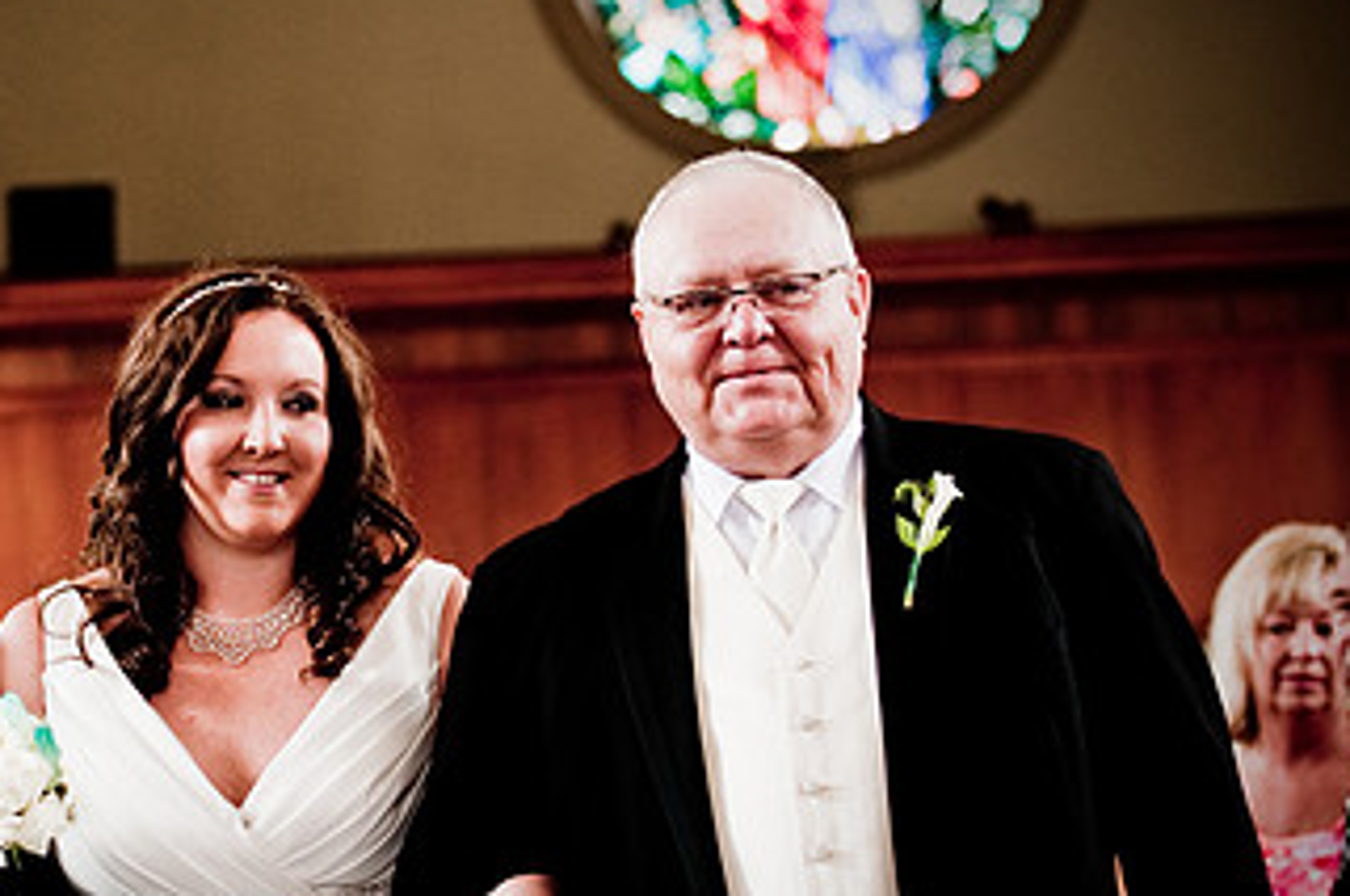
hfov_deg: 10.8
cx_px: 269
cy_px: 515
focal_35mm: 190
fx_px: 7114
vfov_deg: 7.2
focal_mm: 70
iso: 200
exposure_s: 1/50
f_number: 2.8
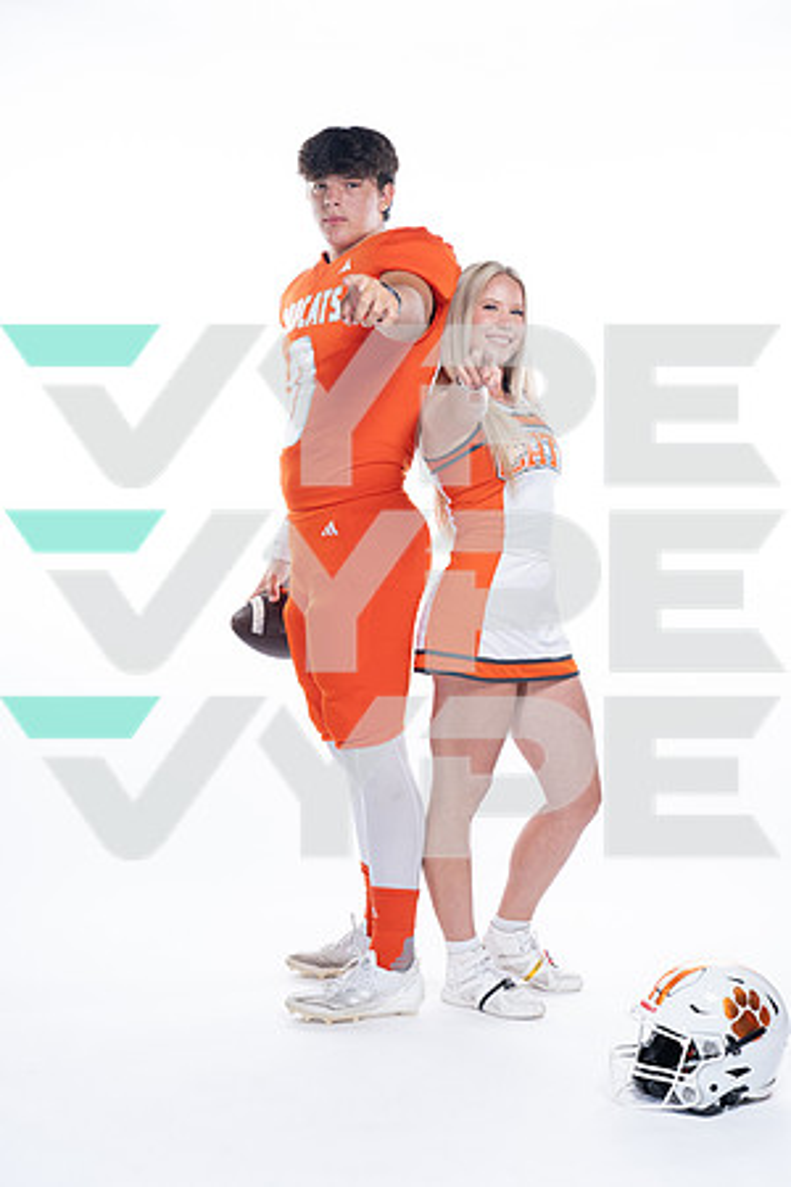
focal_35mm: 58
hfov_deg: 23.4
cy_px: 594
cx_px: 396
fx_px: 1911
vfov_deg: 34.5
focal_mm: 58
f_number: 5.6
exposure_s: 1/250
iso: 400
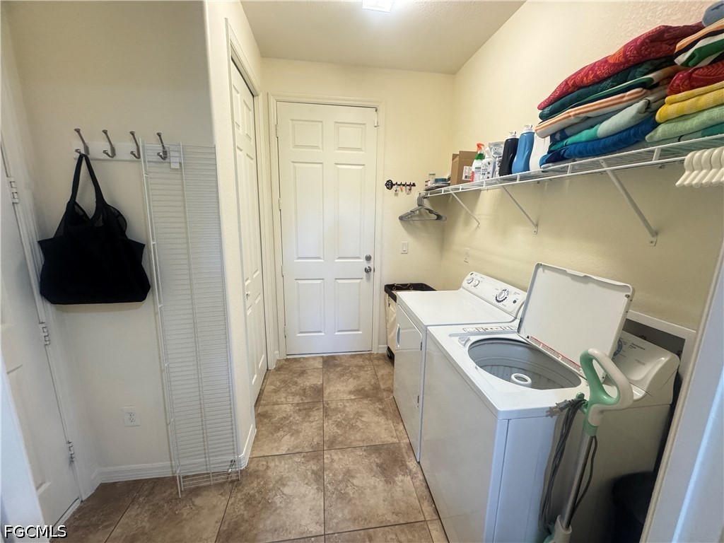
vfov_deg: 85.7
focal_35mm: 14
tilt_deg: -12.3
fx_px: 293
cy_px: 272
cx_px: 362
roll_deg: -0.7
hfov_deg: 102.1
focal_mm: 2.22
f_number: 2.2
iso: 320
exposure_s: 1/60
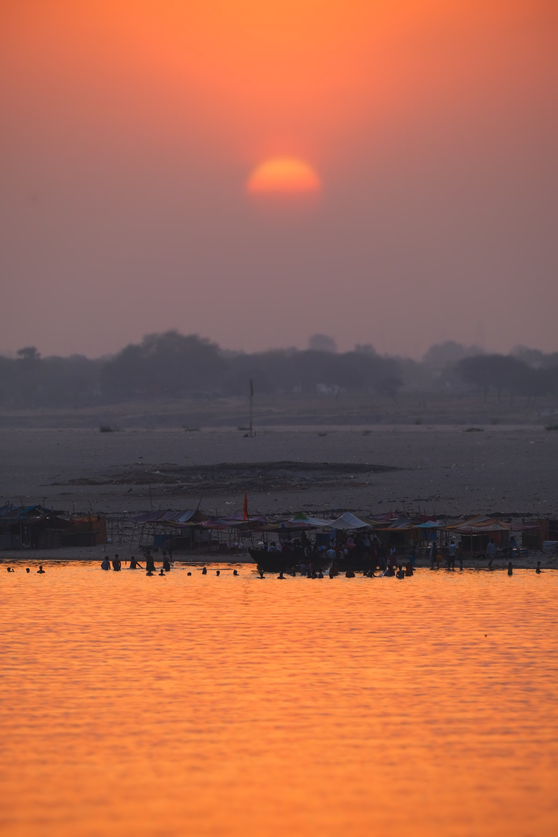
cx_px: 279
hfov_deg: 4.0
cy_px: 418
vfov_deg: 5.9
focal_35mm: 347
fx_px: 8067
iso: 500
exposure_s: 1/340
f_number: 5.6
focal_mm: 231
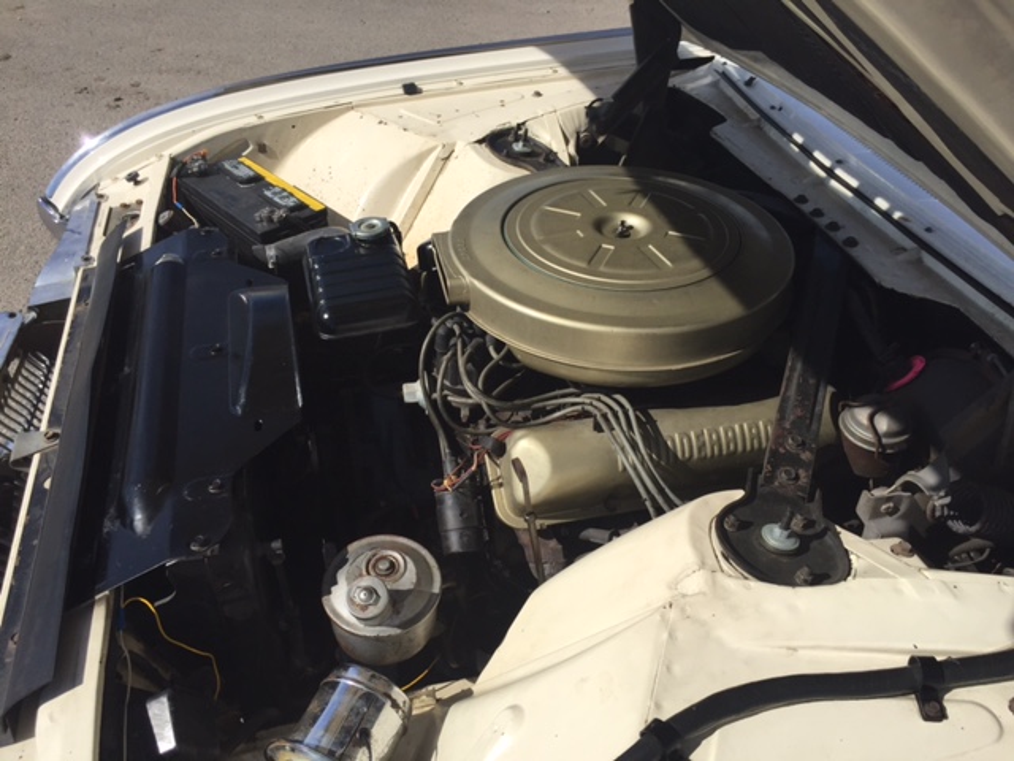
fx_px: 849
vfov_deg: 48.2
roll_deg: -1.6
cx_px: 507
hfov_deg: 61.7
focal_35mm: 29
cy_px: 380
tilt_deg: -39.3
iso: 32
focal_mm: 4.15
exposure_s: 1/3049
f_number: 2.2
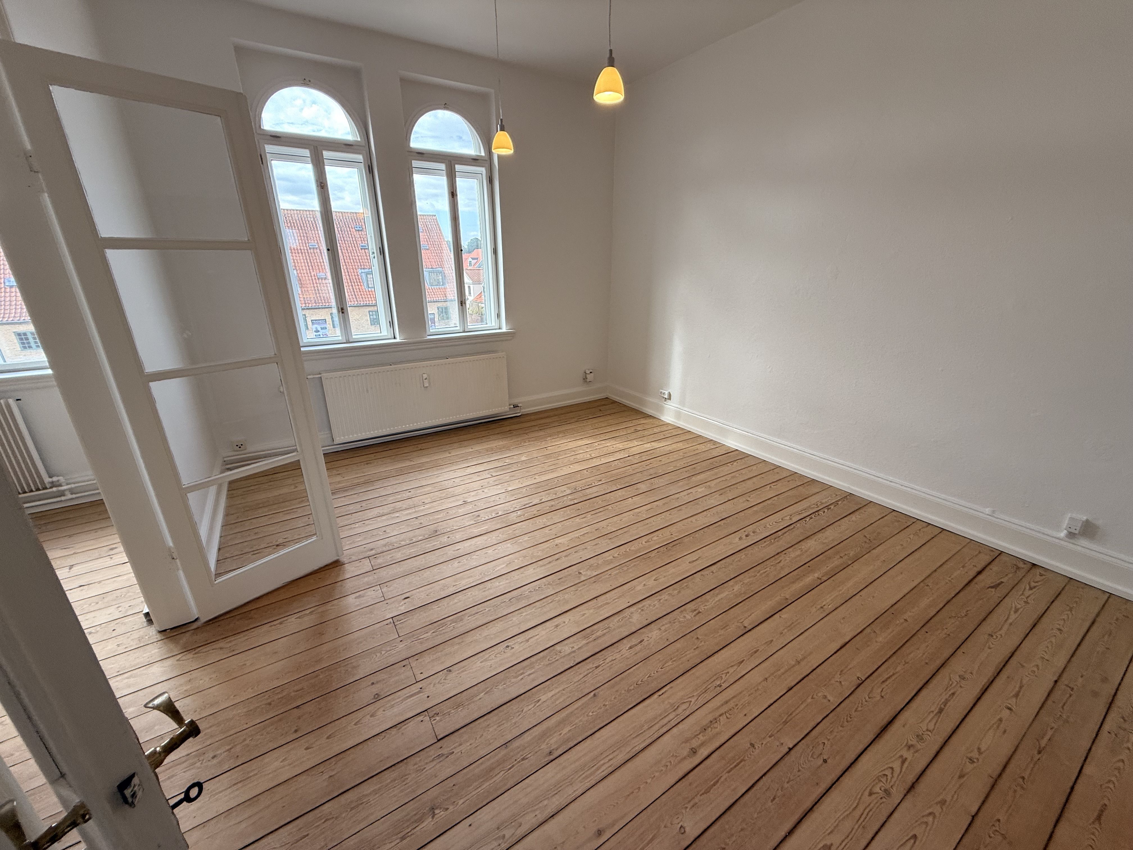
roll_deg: +0.9
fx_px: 458
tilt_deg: -20.0
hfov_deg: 102.1
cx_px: 566
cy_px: 425
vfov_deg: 85.7
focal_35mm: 14
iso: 64
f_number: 2.2
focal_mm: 2.22
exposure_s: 1/138
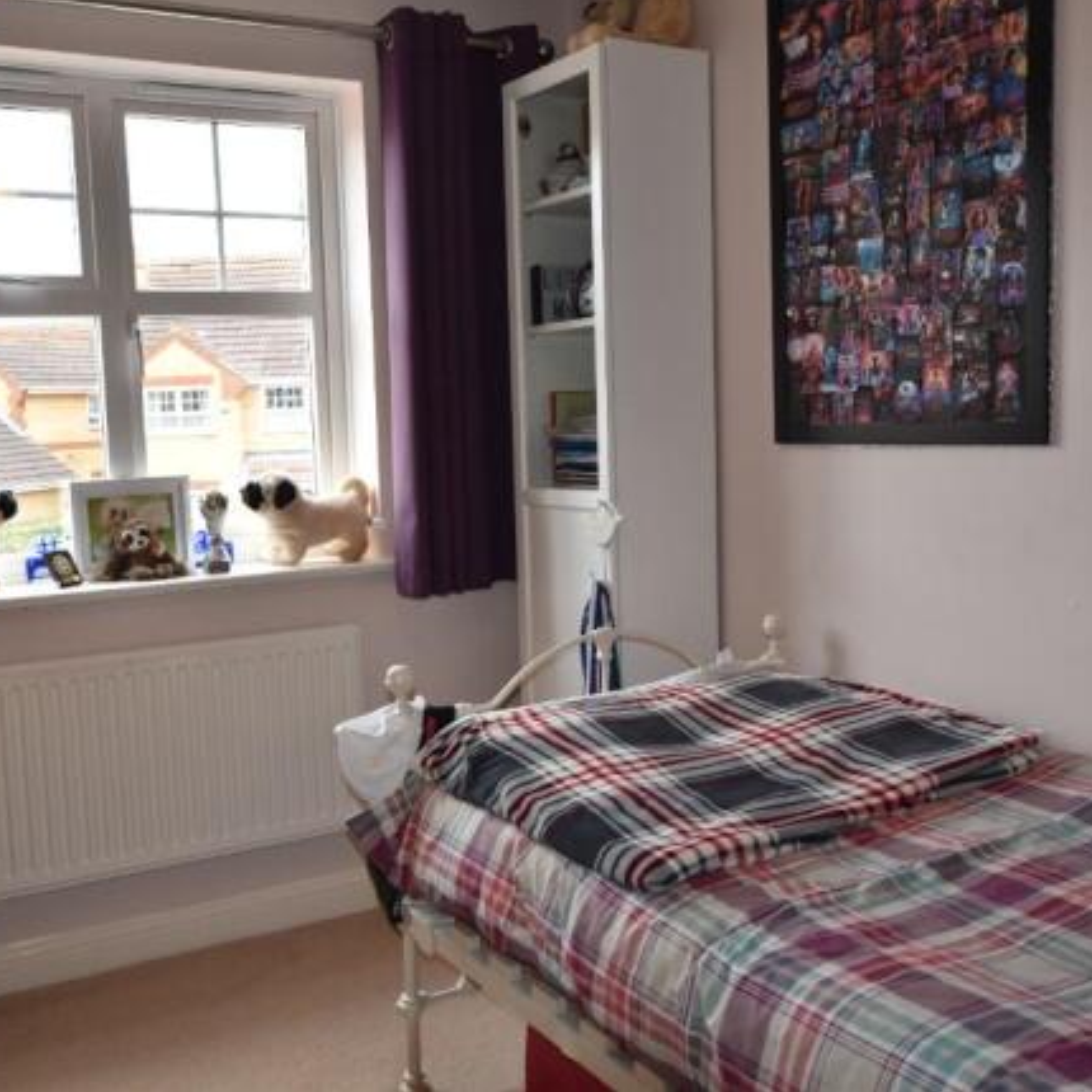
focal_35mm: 35
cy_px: 540
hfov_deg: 47.1
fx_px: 1249
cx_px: 474
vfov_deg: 47.2
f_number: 3.5
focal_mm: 18
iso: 200
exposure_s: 1/60
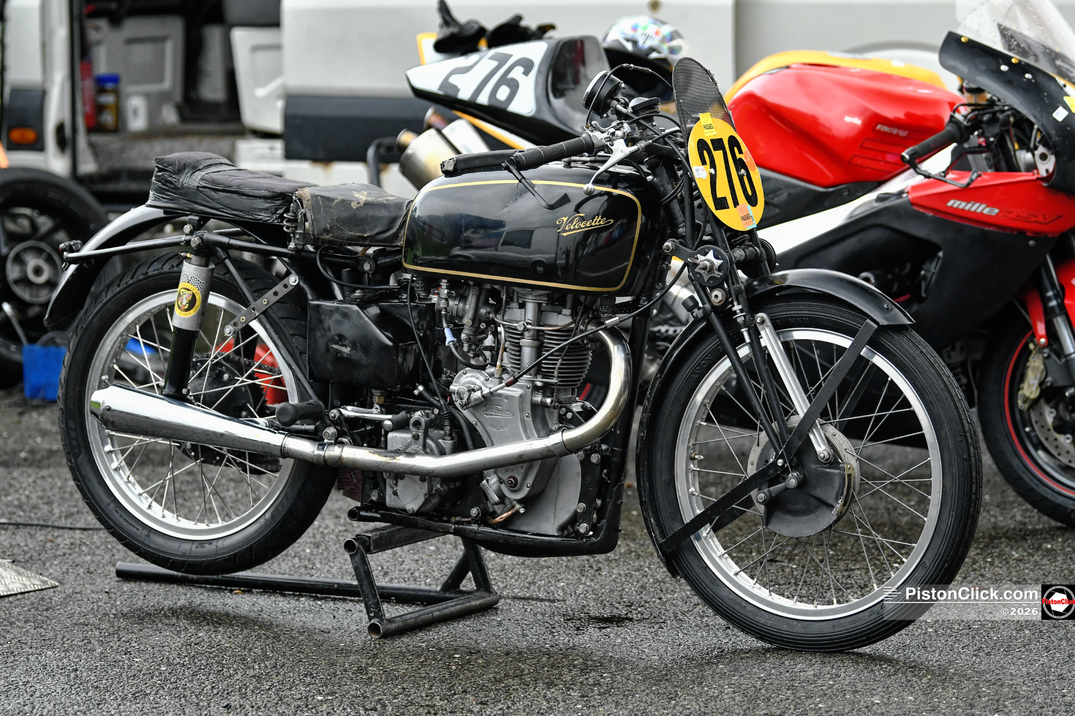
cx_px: 538
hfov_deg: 11.8
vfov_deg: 7.9
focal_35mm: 174
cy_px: 358
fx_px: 5195
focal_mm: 116
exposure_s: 1/800
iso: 1600
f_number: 2.8
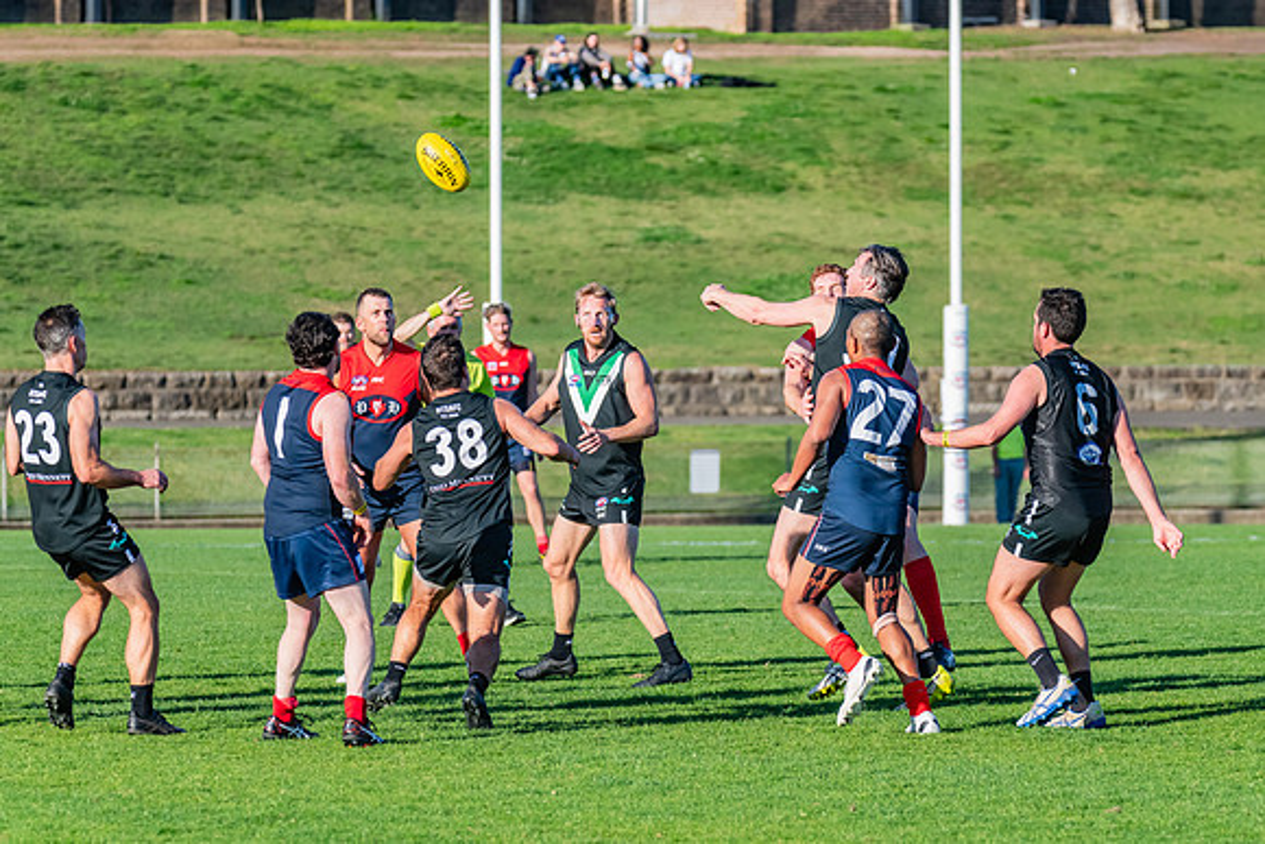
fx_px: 10299
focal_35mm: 293
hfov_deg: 7.0
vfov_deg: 4.7
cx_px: 719
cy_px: 363
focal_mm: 240
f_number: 7.1
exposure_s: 1/1600
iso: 800
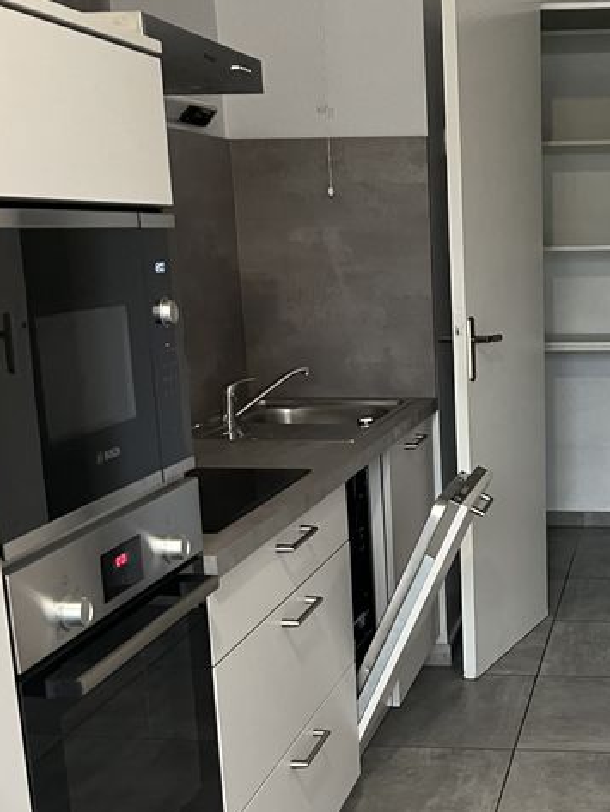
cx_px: 546
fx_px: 1292
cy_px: 582
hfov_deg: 25.7
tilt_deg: -17.6
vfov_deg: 34.4
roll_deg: +1.9
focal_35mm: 55
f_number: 1.6
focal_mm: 5.1
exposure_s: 1/60
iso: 250
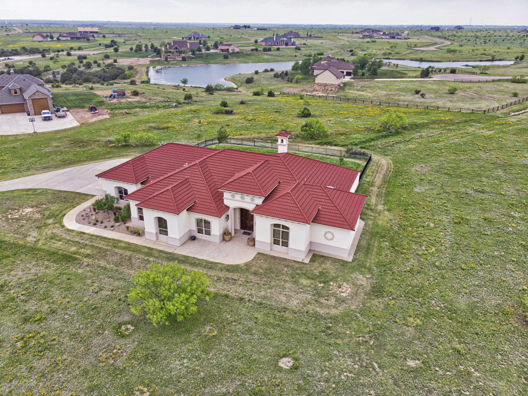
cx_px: 264
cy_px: 198
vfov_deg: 56.8
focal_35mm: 24
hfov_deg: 71.6
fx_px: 366
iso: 100
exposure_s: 1/160
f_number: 2.8
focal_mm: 4.5
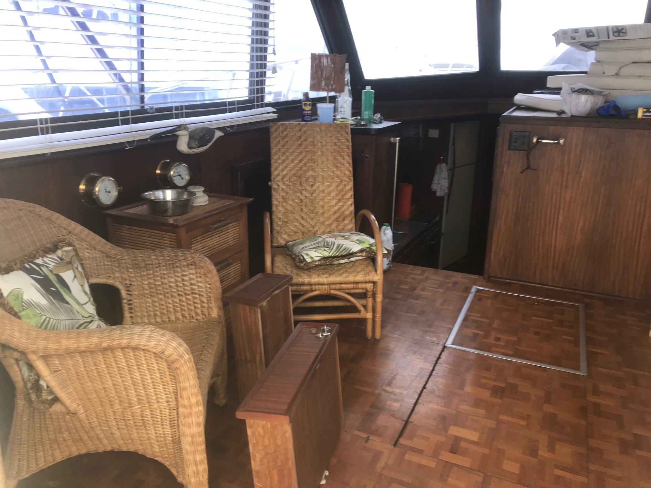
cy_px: 244
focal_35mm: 28
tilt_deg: -11.4
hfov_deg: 63.4
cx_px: 326
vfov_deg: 49.7
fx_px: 527
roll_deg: -0.4
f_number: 1.8
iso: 25
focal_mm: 3.99
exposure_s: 1/60
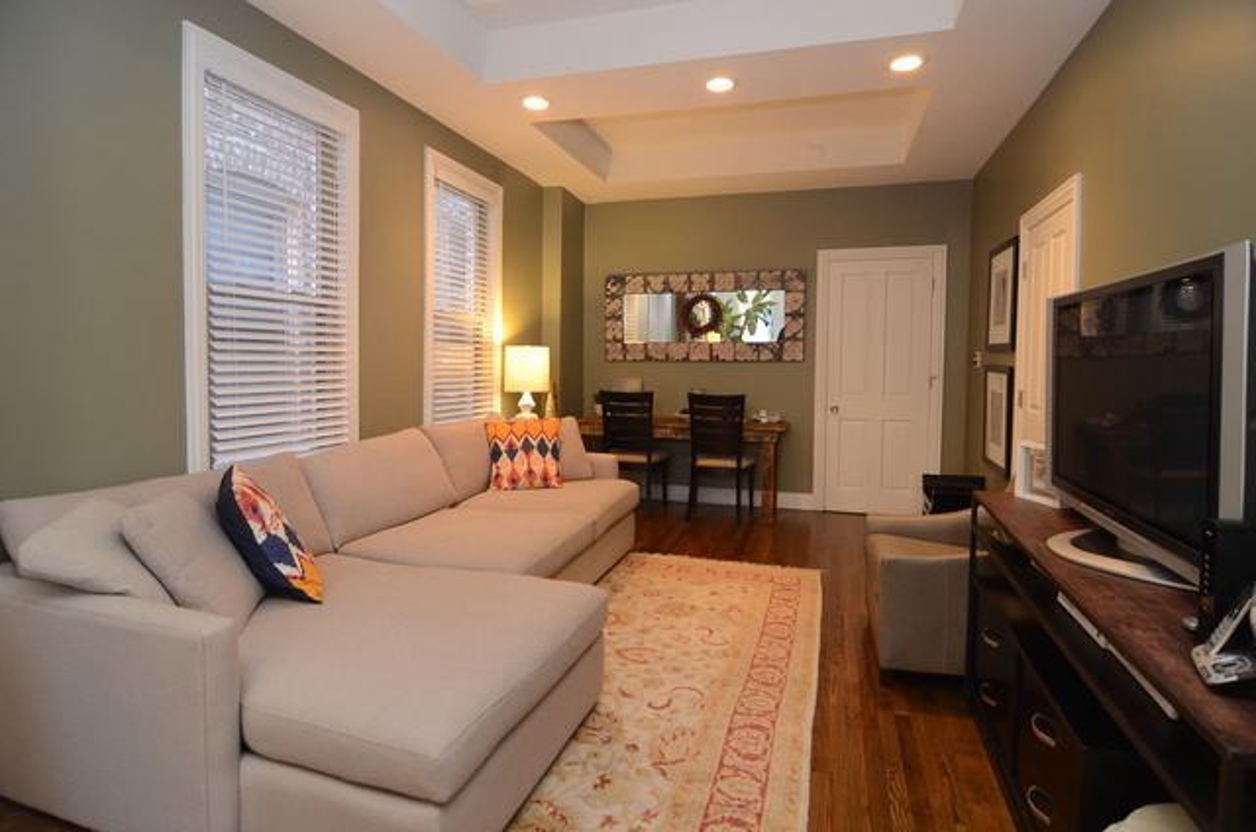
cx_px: 628
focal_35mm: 18
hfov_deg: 90.1
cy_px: 416
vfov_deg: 67.2
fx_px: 627
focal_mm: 12
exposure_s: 1/6
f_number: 5
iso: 320
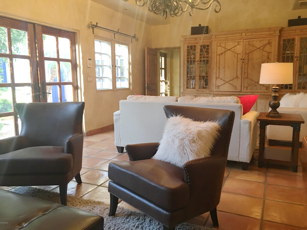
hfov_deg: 61.7
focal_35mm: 29
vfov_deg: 48.2
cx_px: 154
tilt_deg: -5.9
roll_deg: +1.0
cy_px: 115
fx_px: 257
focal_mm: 4.15
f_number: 2.2
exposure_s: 1/15
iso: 50
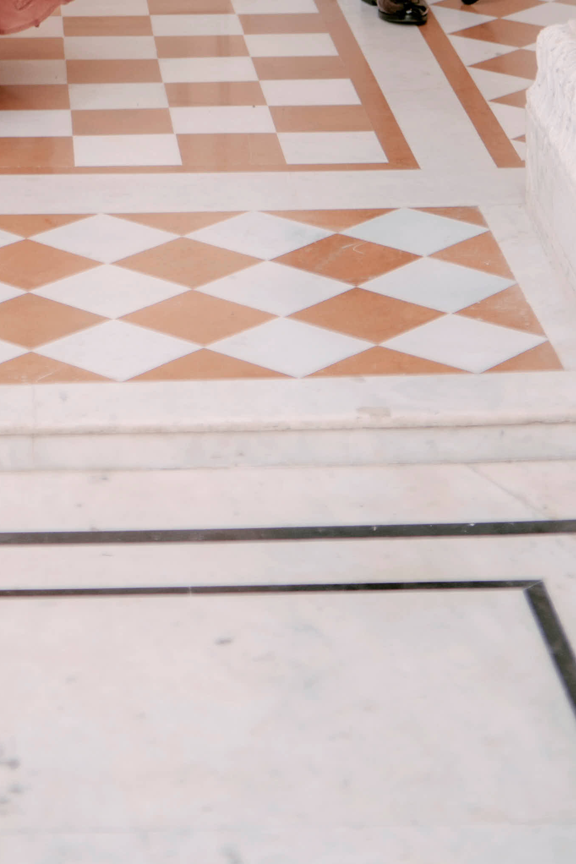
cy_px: -592
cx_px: -6
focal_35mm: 120
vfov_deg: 15.2
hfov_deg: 11.3
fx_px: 2879
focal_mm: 35
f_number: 1.4
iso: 160
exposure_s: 1/640
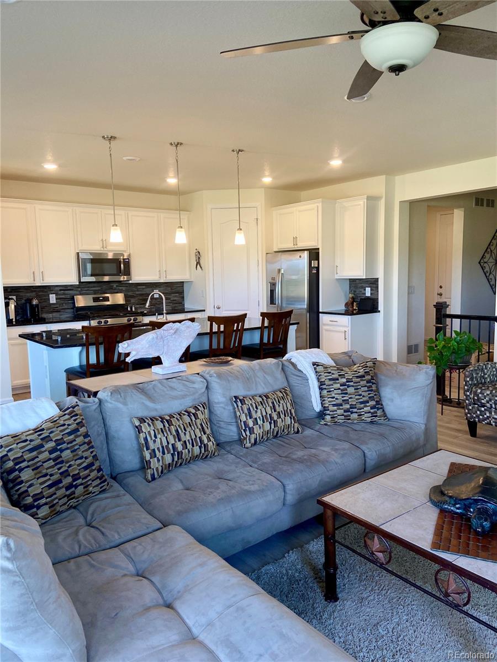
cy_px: 331
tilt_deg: -5.7
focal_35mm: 26
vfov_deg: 67.3
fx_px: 498
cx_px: 248
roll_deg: +1.6
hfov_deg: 53.1
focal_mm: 4.25
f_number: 1.8
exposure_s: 1/60
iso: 80
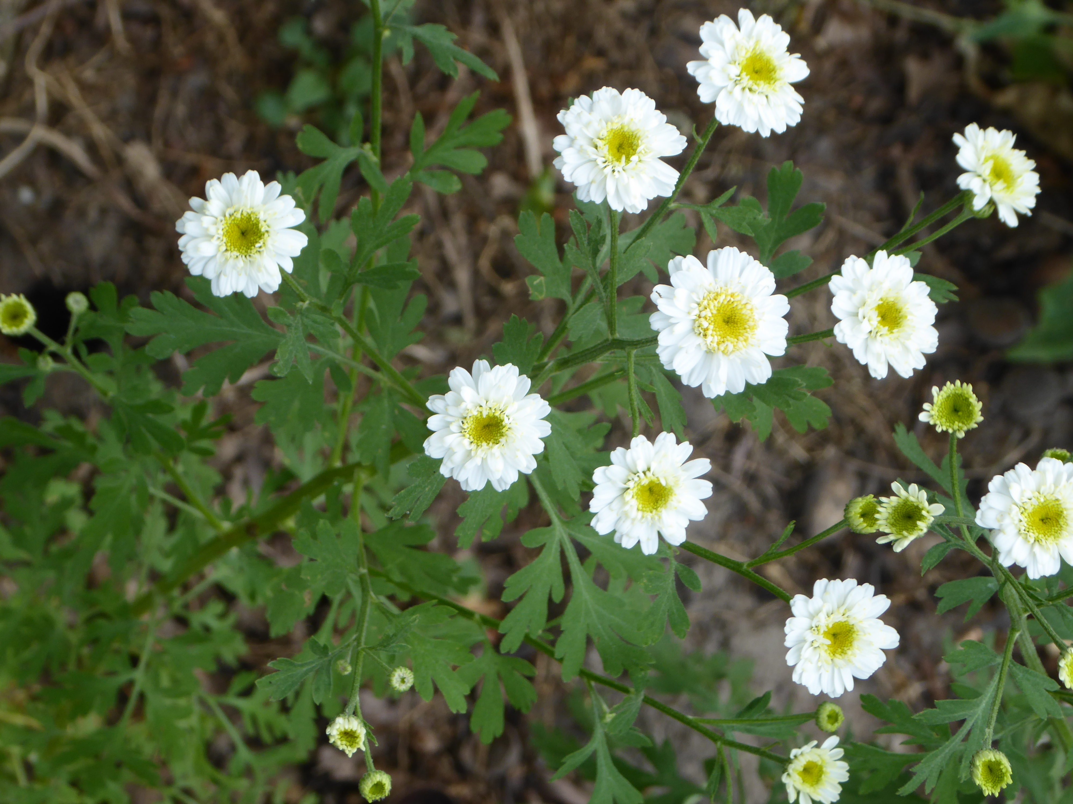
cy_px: 402
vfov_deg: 9.3
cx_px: 536
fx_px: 4929
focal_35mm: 159
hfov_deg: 12.4
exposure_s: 1/80
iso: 100
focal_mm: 25.6
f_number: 5.4
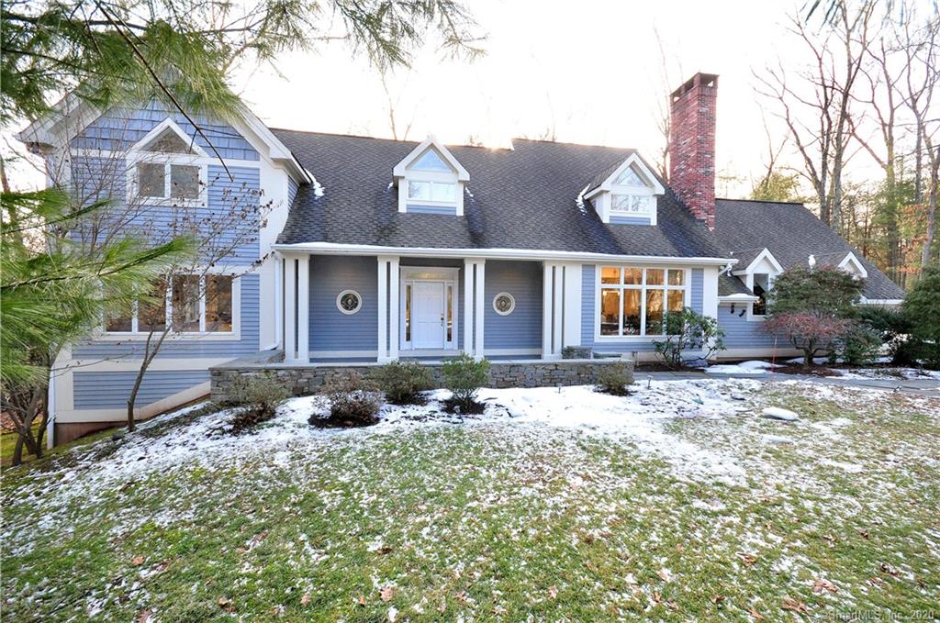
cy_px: 312
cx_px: 470
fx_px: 391
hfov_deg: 100.5
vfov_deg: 77.1
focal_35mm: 15
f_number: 8
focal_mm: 10
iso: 1250
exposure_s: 1/125
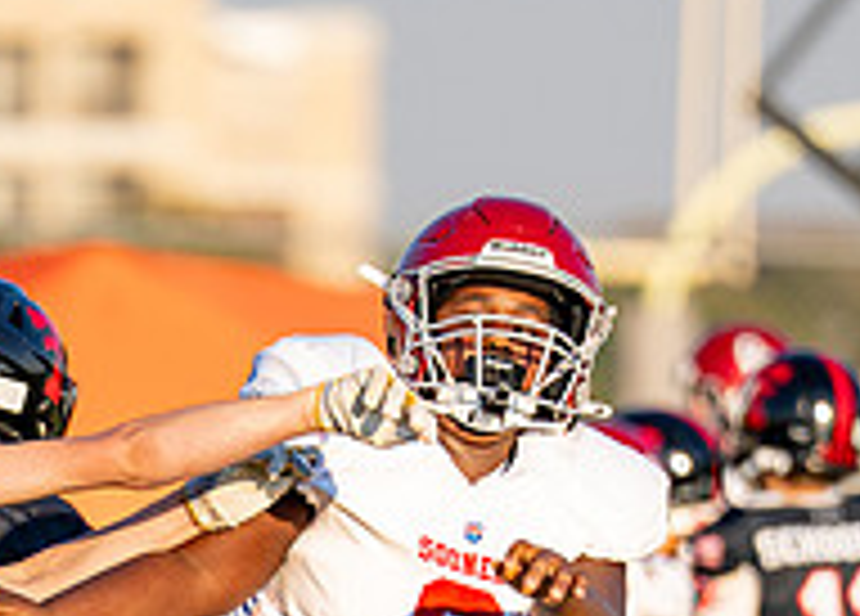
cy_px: 807
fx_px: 19494
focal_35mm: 797
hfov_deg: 2.5
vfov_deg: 1.8
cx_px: 30
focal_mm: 200
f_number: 2.8
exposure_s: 1/1250
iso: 100
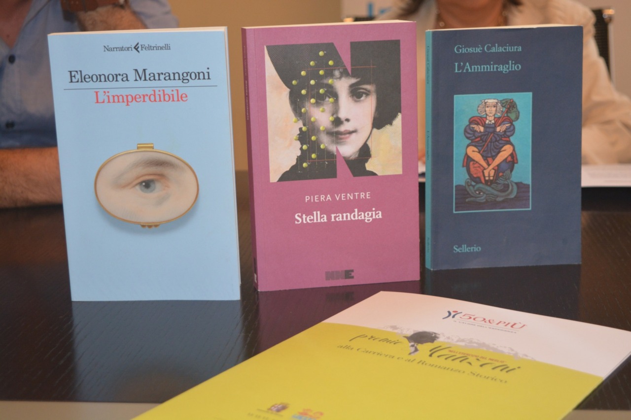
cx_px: 316
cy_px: 210
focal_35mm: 60
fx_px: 1051
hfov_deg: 33.4
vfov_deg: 22.6
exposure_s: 1/60
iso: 1250
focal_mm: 40
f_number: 4.8
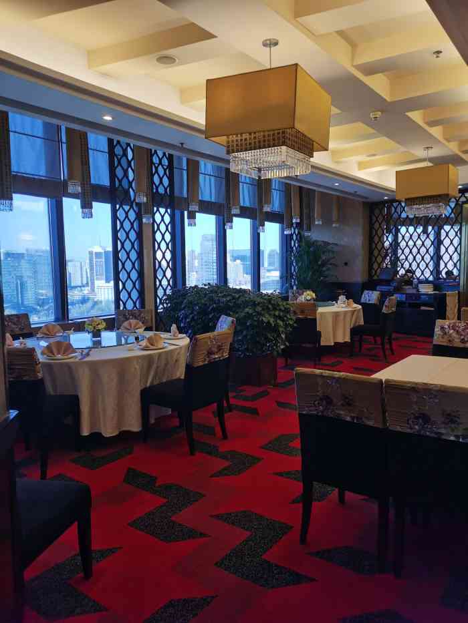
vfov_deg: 65.3
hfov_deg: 51.4
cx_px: 234
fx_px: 487
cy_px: 312
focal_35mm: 27
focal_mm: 5.58
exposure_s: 1/100
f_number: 1.8
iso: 125
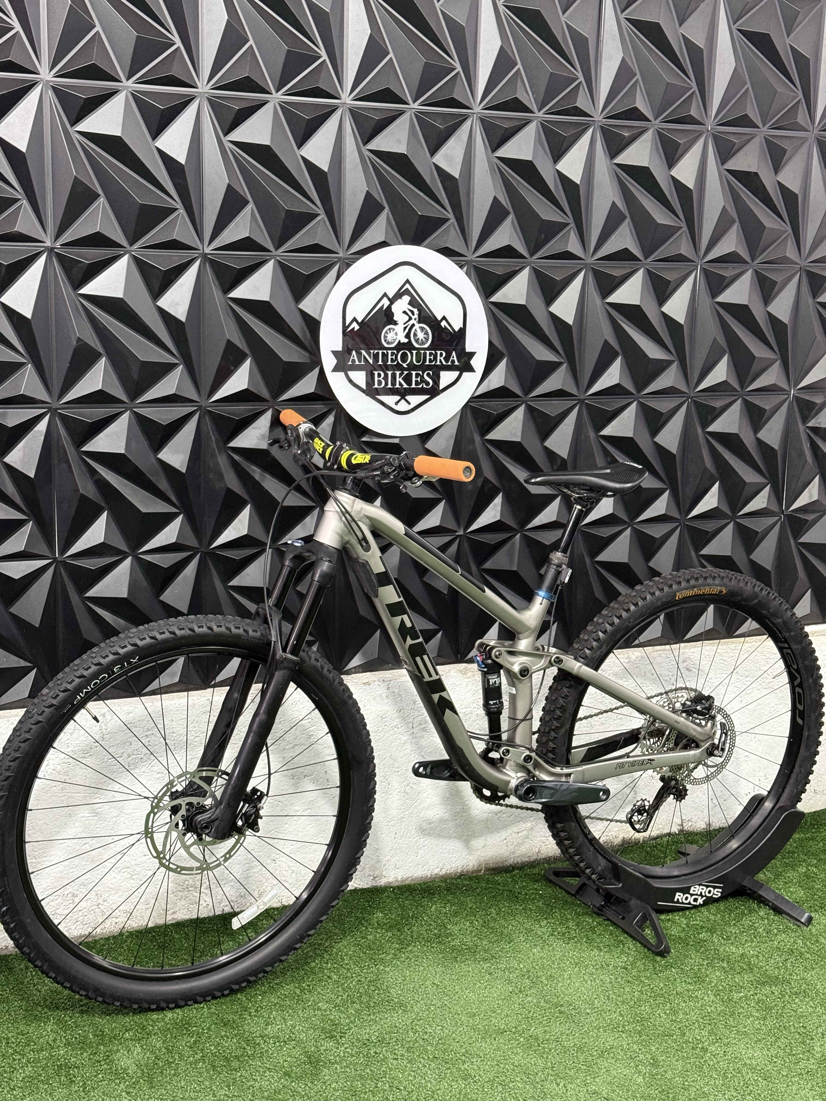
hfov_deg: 30.3
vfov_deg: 39.7
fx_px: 1527
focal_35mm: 48
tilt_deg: -10.3
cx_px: 413
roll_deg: -2.1
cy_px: 550
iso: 250
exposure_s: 1/60
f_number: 1.78
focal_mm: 6.76
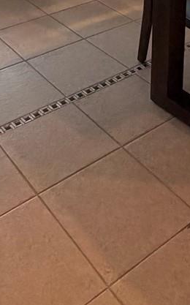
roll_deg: -0.1
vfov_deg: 28.1
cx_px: 82
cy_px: -112
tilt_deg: -10.6
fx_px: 473
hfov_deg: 22.7
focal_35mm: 57
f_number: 2.2
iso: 320
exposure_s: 1/120
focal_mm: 2.22
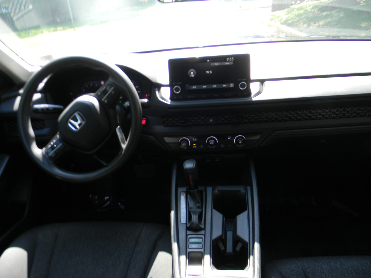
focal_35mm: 28
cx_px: 186
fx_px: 300
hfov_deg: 63.4
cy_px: 139
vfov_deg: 49.7
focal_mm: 5
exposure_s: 1/46.8
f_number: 3.5
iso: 80
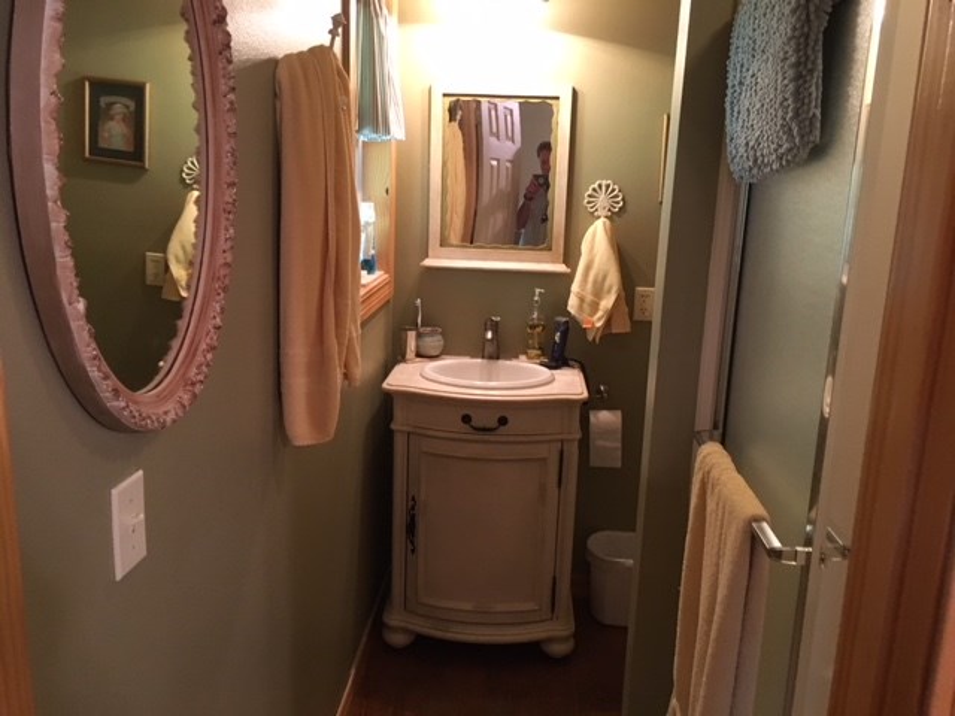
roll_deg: -3.2
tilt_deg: -13.0
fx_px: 800
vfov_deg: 48.2
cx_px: 478
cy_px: 358
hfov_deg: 61.7
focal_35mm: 29
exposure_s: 1/30
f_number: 2.2
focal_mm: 4.15
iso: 200
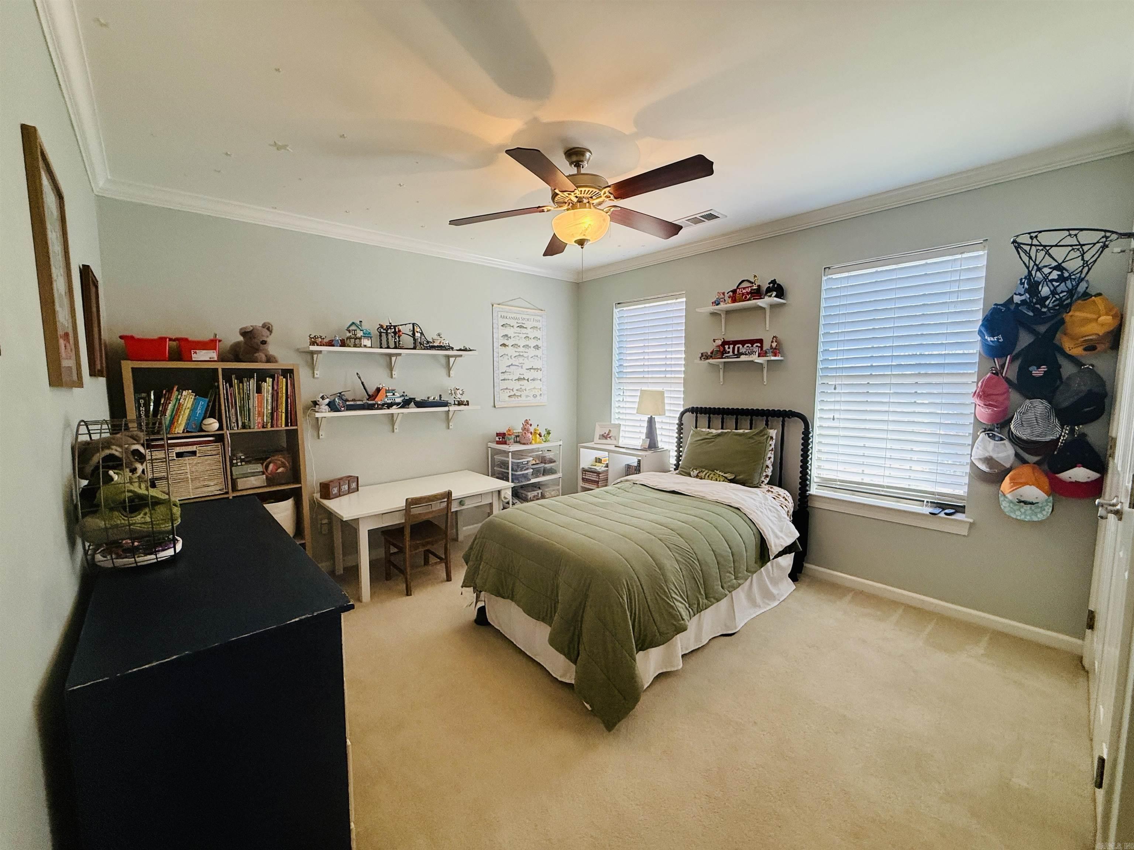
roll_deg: +0.6
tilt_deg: -5.6
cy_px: 425
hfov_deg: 102.1
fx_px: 459
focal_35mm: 14
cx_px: 567
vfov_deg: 85.7
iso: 160
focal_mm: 2.22
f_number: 2.2
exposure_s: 1/120
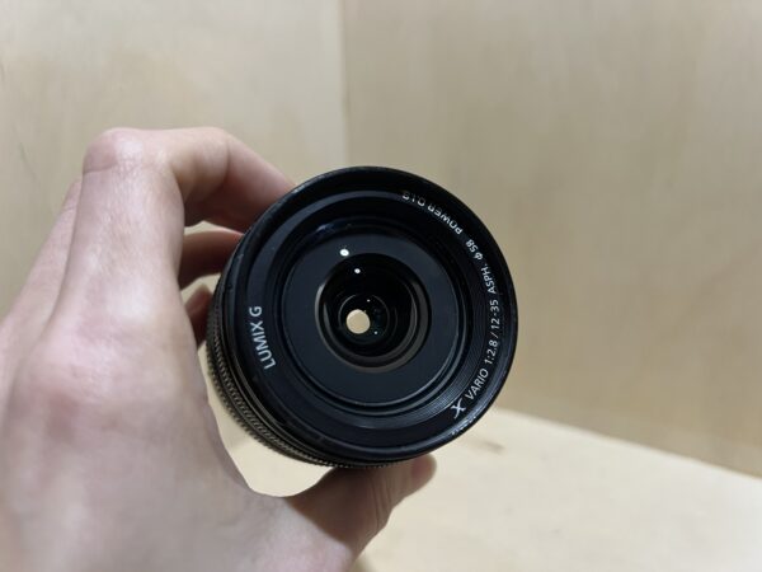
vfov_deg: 53.1
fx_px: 572
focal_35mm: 26
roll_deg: +2.7
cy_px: 286
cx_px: 381
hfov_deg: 67.3
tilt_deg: -15.2
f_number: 1.5
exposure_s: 1/50
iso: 160
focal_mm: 5.7
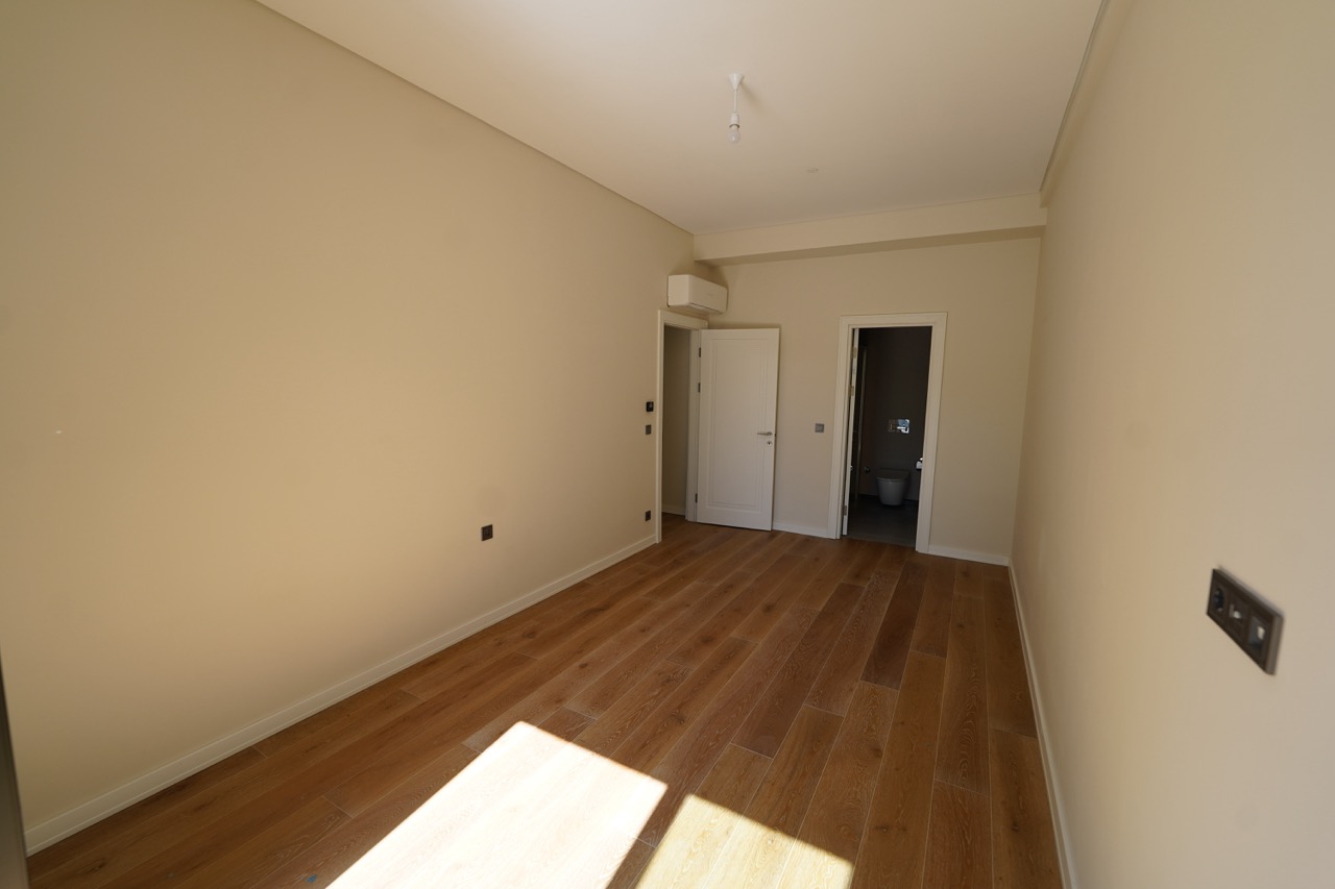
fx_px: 519
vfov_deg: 81.2
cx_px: 668
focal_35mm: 14
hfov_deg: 104.3
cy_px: 444
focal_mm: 14
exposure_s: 1/160
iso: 125
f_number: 4
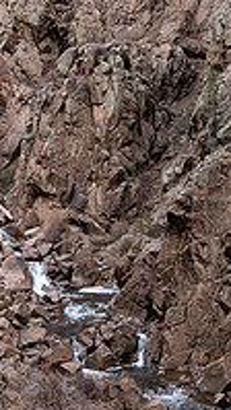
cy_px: 134
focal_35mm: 64
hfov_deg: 18.3
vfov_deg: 32.5
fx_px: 697
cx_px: 241
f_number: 16
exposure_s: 1/40
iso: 200
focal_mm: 27
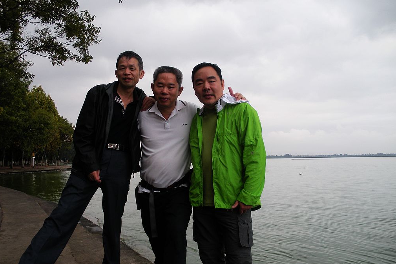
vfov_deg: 35.1
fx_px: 418
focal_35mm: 38
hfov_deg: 50.7
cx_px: 196
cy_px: 137
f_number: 3.5
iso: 70
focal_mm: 6.3
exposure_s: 1/60.5
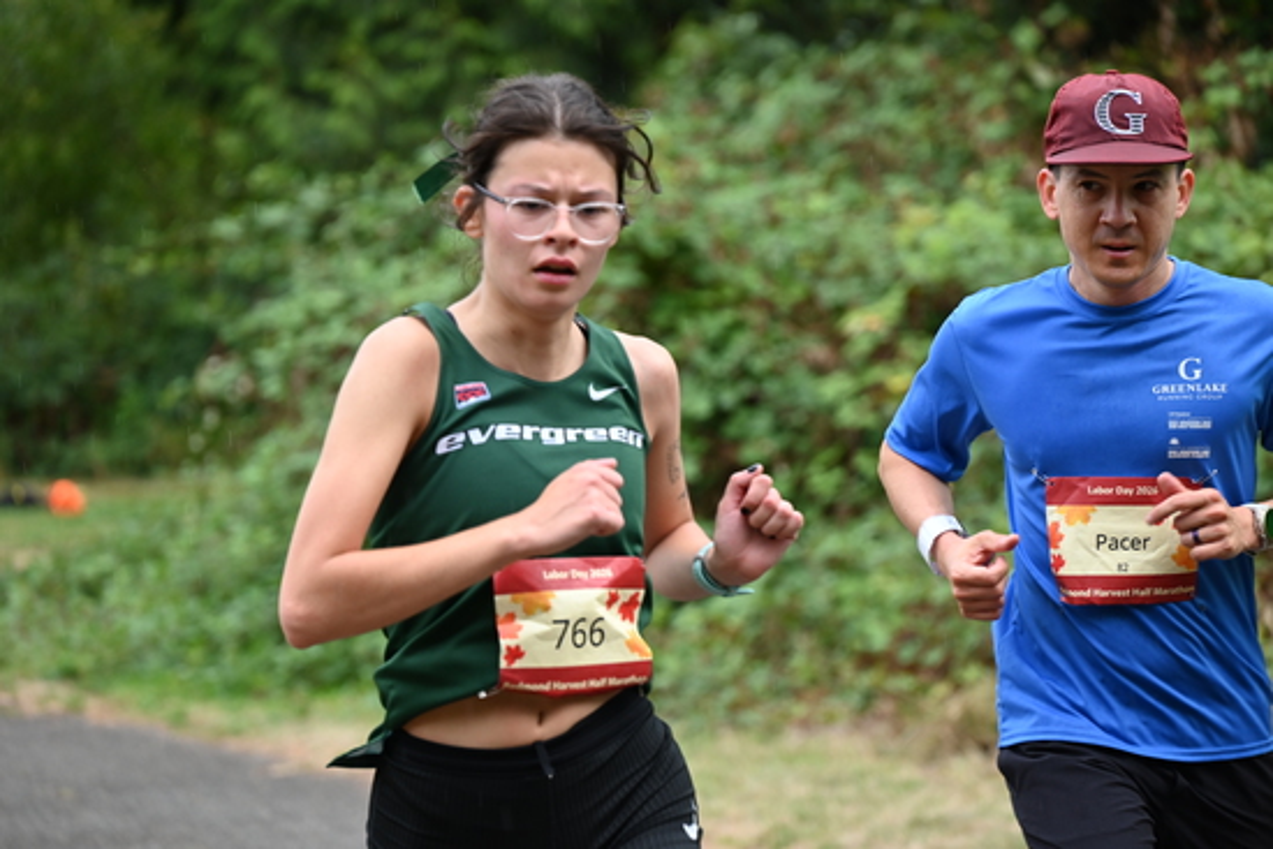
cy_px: 424
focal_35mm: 200
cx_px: 636
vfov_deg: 6.9
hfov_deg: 10.3
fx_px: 7074
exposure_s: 1/250
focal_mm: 200
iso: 800
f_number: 6.3
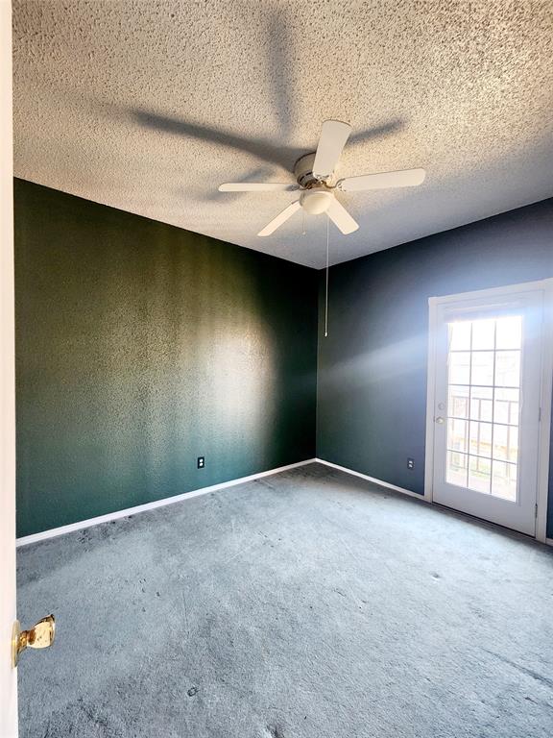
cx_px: 276
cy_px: 369
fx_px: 277
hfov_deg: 89.9
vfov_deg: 106.2
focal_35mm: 13
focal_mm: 2.2
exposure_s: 1/30
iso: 400
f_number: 2.2
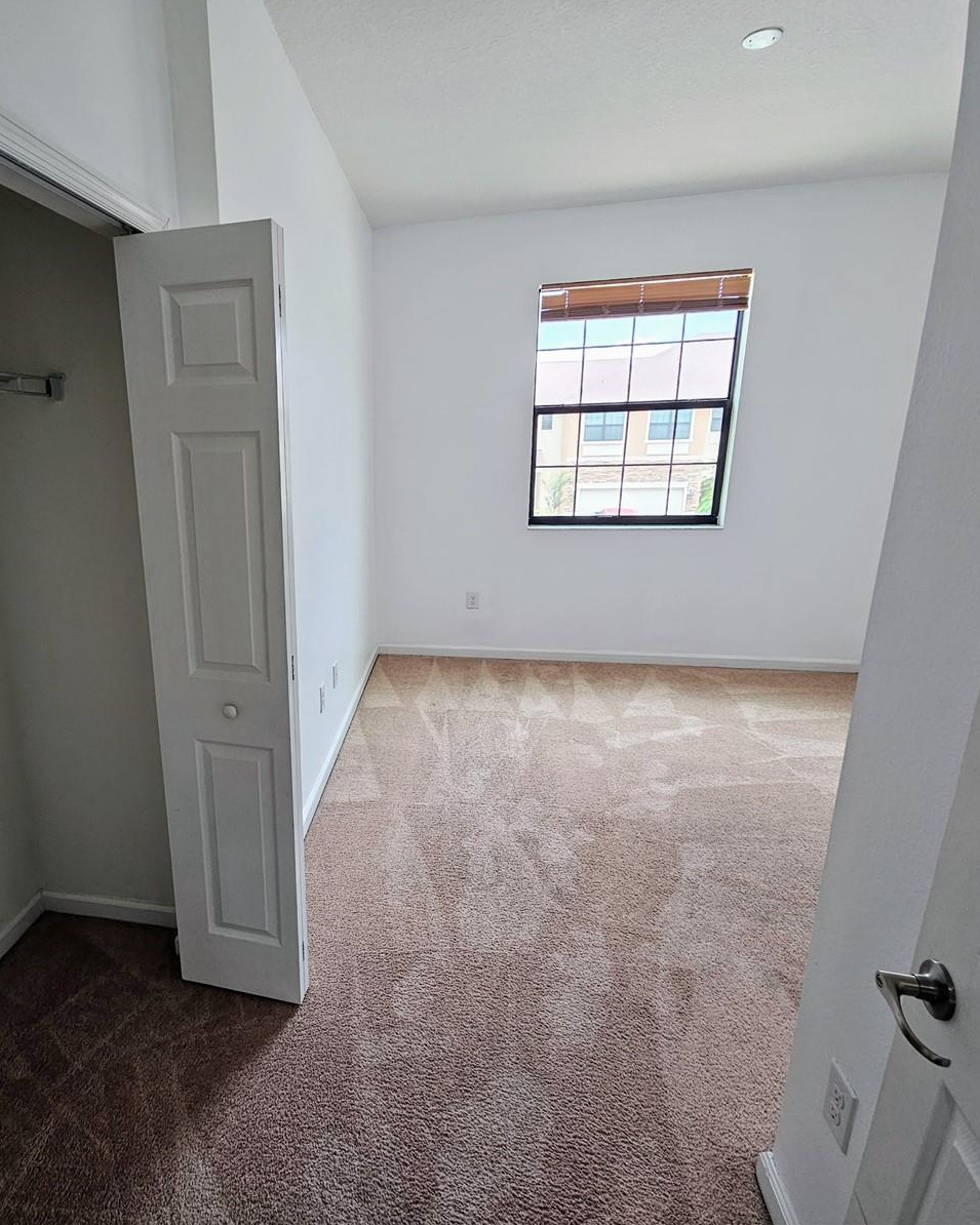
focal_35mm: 17
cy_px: 610
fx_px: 616
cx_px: 327
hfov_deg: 74.6
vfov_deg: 89.6
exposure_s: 1/77.4
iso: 100
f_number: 2.2
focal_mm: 2.2
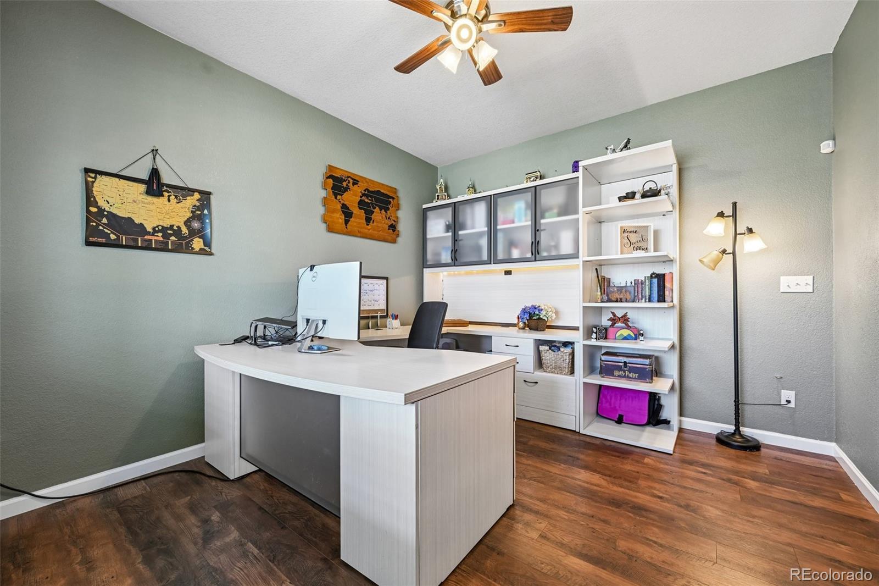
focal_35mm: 14
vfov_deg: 81.2
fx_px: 342
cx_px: 440
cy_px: 293
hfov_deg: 104.3
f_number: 8
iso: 400
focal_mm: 14
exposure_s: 1/13
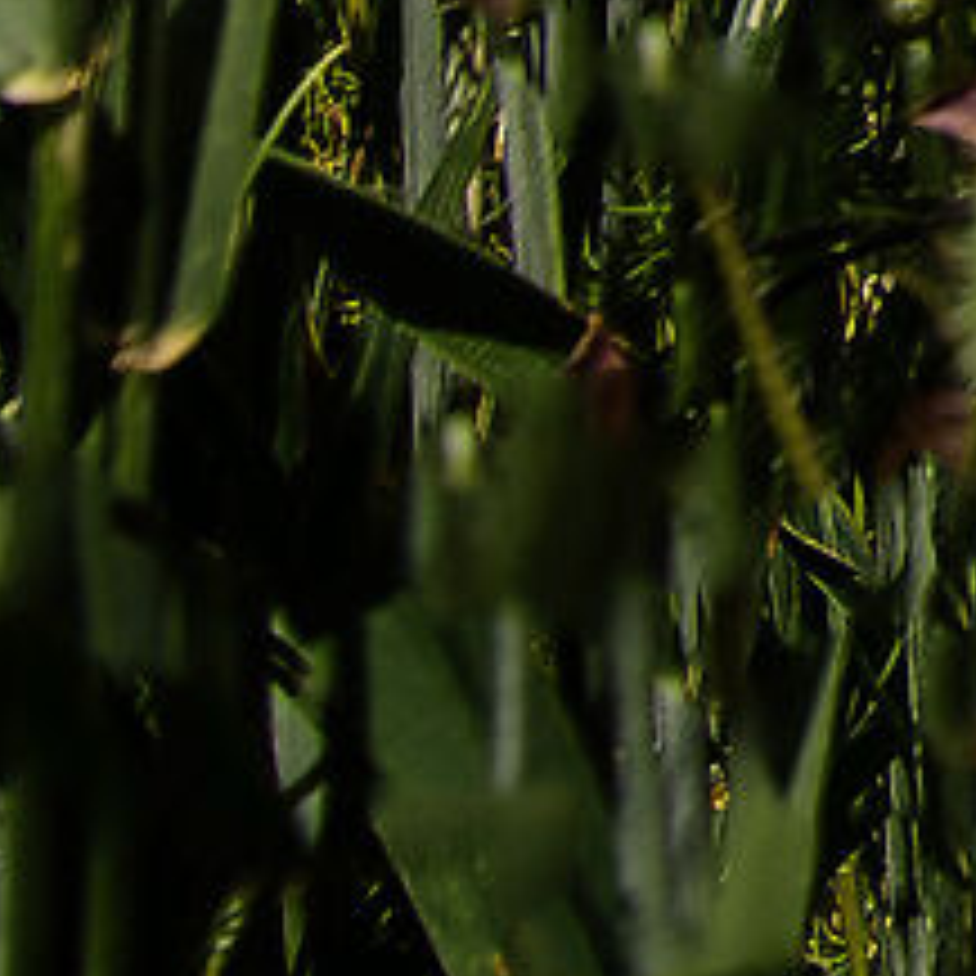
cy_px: -2379
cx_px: 3445
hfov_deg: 8.3
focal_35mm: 155
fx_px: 4934
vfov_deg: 8.5
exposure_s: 1/125
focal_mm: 11
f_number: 5.6
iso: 100
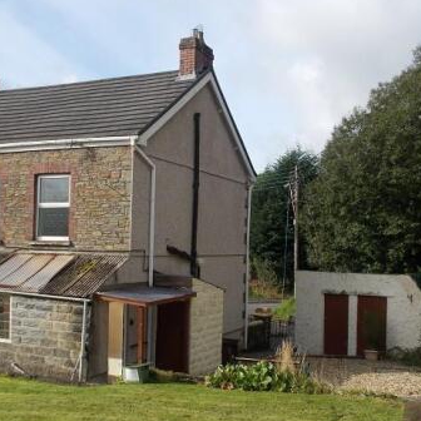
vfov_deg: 36.7
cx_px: 201
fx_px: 633
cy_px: 246
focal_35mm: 46
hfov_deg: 36.8
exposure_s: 1/100
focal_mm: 5.3
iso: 80
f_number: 8.6
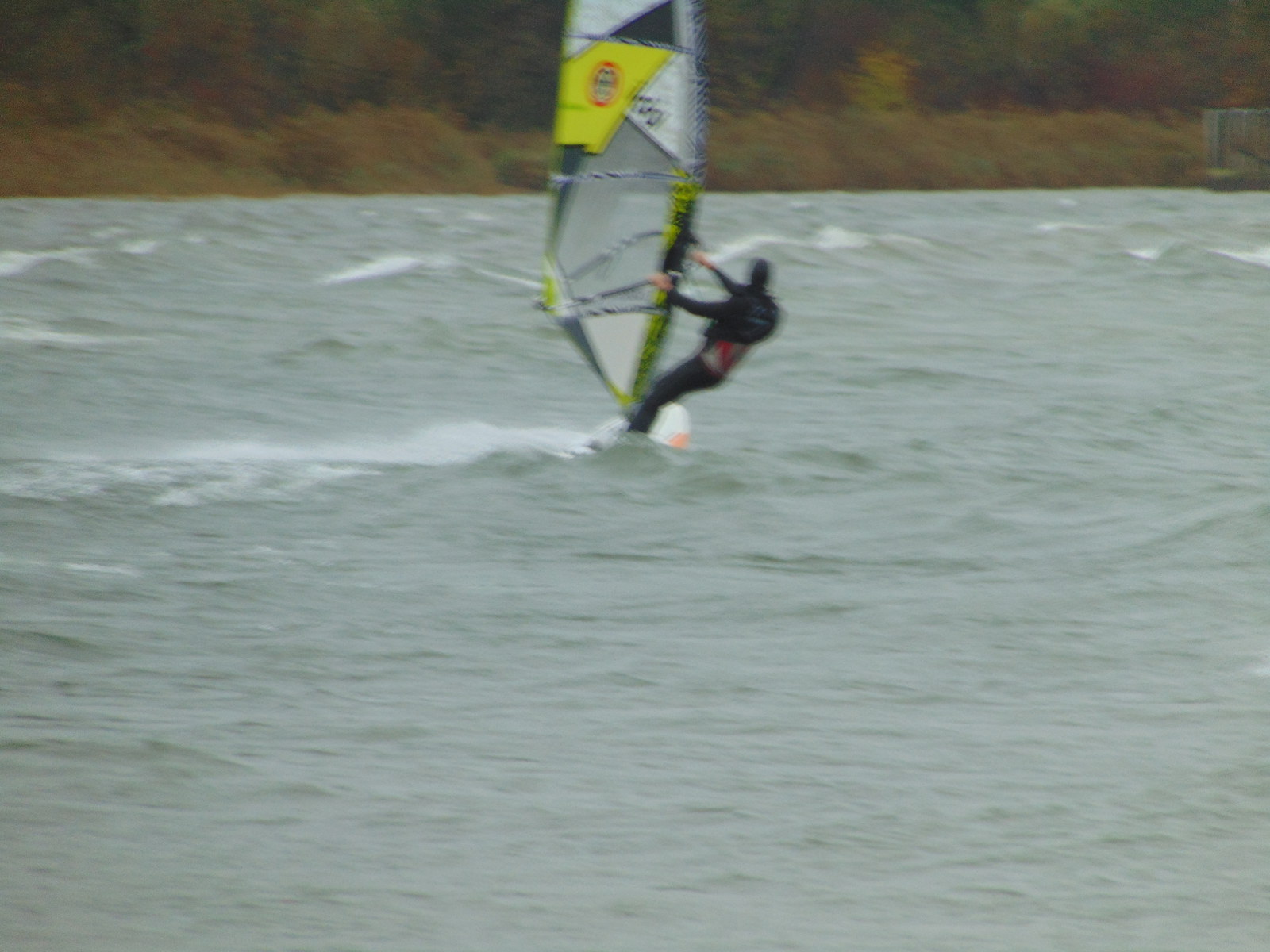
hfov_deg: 3.4
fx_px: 21132
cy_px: 476
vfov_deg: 2.6
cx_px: 635
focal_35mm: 576
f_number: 4.6
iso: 100
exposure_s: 1/125
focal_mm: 103.2
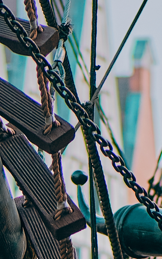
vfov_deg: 2.3
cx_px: -309
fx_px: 6496
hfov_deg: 1.4
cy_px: 519
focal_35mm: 919
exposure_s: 1/400
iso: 320
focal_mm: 85
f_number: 2.2
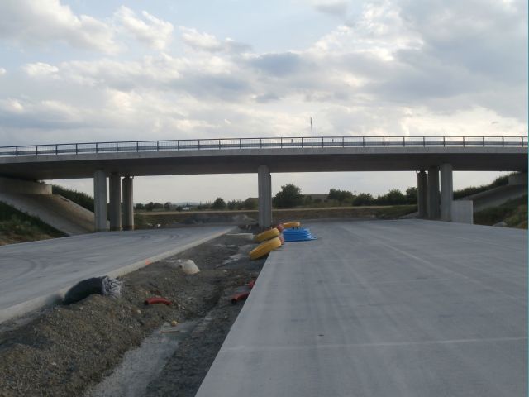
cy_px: 198
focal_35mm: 38
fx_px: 581
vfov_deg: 37.7
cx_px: 264
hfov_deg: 49.0
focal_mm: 6.67
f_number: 3.9
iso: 100
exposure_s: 1/640
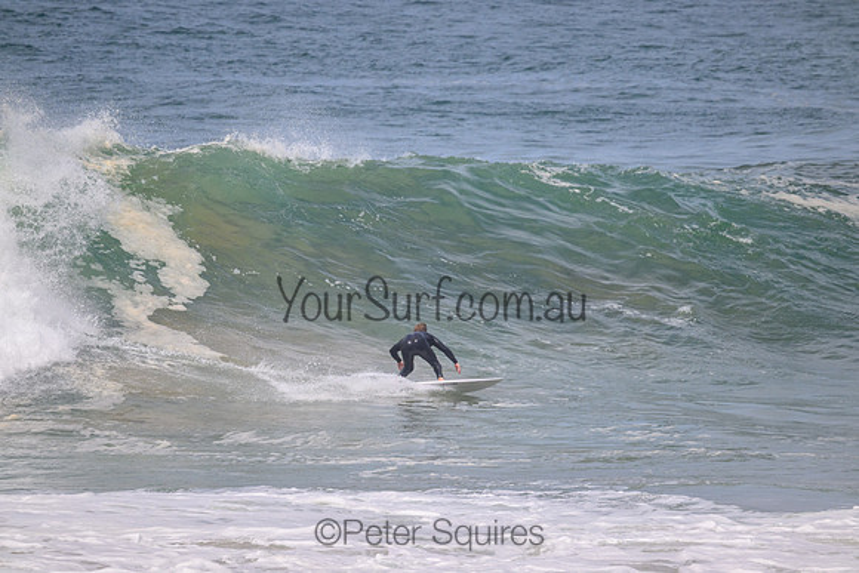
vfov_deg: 2.3
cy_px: 286
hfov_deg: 3.4
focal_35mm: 610
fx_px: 14558
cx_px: 430
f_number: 11
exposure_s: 1/2000
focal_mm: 610
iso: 720
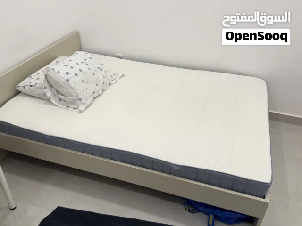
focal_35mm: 24
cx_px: 151
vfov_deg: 56.8
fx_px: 209
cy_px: 113
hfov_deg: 71.6
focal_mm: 6.76
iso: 64
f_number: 1.78
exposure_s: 1/121
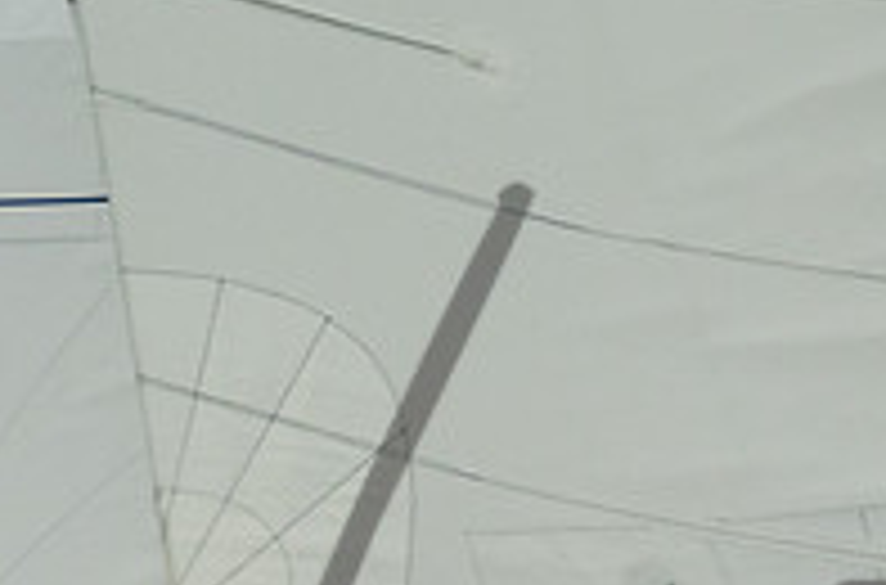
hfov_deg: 2.8
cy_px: 734
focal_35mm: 738
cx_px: 785
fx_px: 18105
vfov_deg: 1.8
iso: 800
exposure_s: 1/2000
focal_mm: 170
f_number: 9
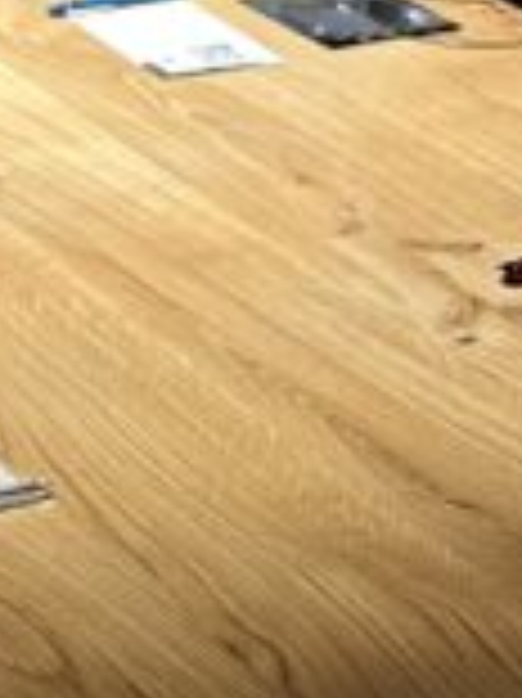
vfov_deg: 10.7
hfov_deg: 9.3
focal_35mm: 159
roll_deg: -1.9
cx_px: 14
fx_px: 3201
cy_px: -950
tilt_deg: -0.9
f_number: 1.78
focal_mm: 6.86
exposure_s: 1/50
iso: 200
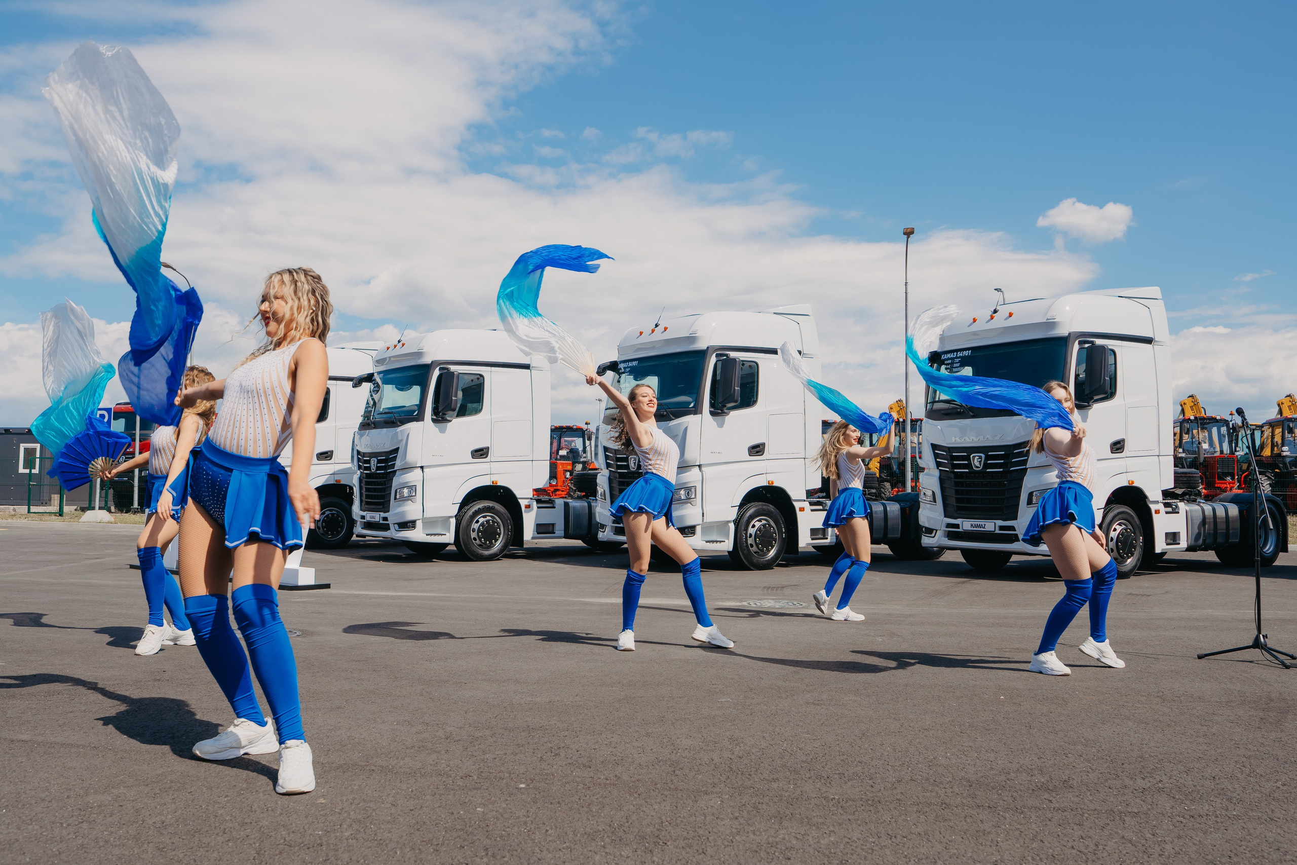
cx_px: 648
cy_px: 432
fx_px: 1009
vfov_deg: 46.4
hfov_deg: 65.5
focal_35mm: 28
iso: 100
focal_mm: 28
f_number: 6.3
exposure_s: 1/400
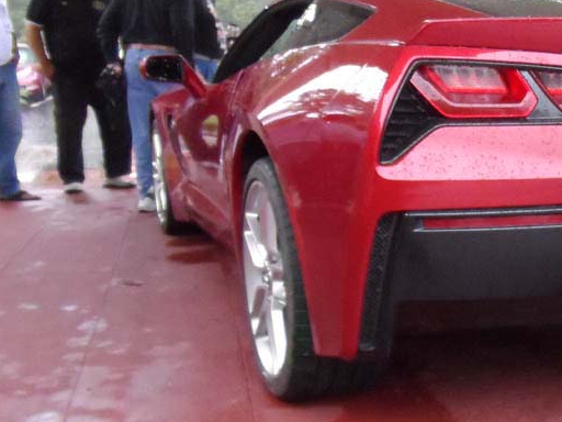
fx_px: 779
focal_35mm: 48
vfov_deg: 30.3
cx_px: 533
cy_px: 225
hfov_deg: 36.5
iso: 640
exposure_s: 1/30
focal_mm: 4
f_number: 3.2
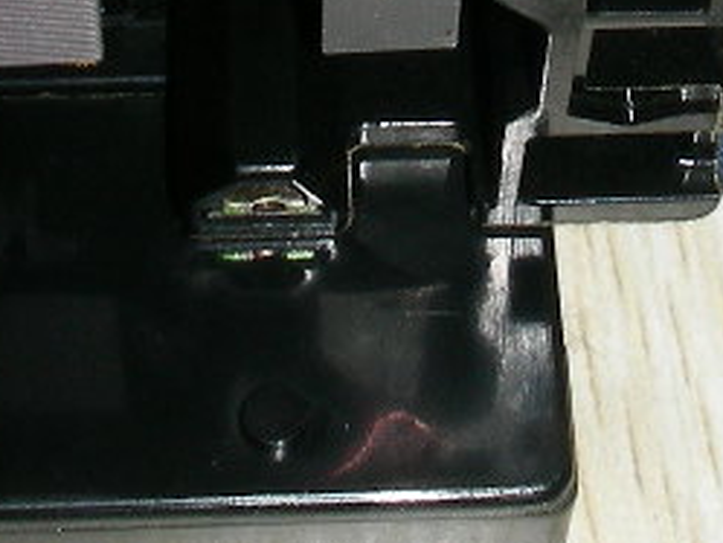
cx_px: 467
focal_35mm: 156
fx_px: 3260
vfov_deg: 9.4
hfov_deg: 12.6
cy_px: -157
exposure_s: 1/60.1
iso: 50
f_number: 6.8
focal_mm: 6.3
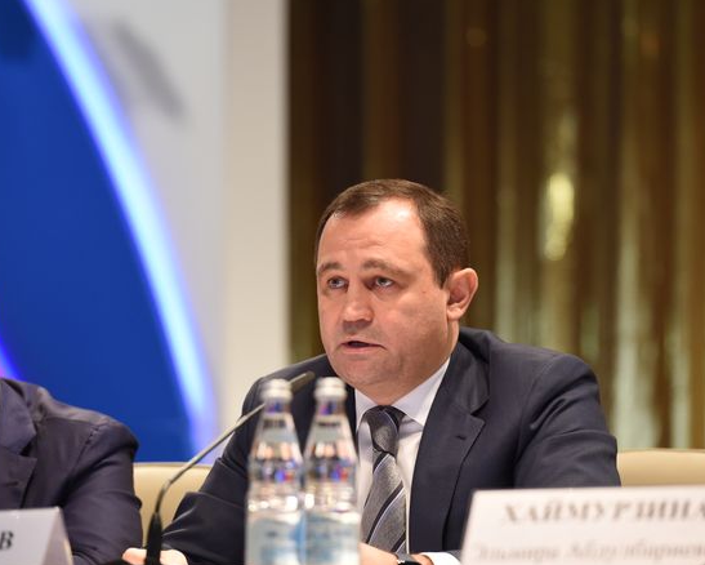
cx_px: 375
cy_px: 293
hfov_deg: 8.1
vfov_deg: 6.4
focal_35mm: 240
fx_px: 5009
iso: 2500
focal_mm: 200
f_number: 3.5
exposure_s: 1/200
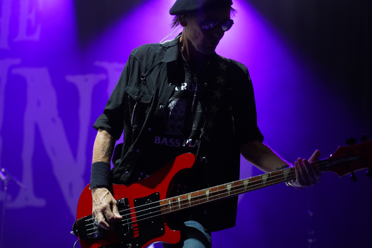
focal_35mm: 105
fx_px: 1085
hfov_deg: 19.5
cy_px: 124
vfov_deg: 13.0
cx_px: 186
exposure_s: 1/160
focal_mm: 105
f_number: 4
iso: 8000
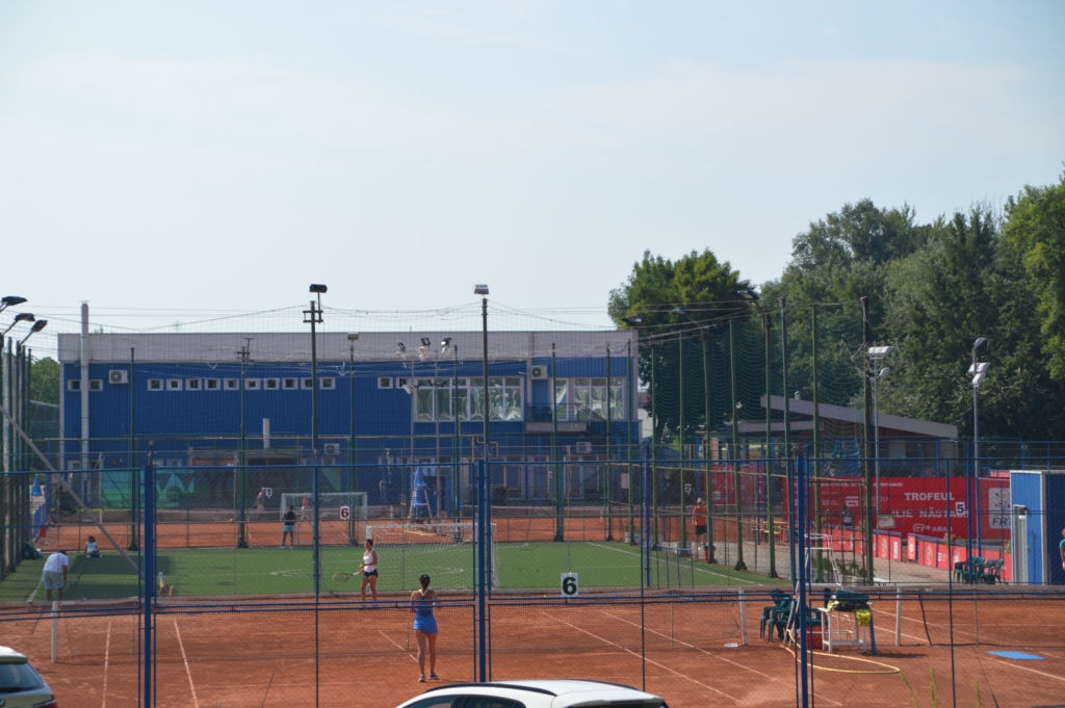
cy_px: 354
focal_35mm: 102
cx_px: 532
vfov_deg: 13.4
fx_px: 3015
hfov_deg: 20.0
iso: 100
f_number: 6.3
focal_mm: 68
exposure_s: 1/160
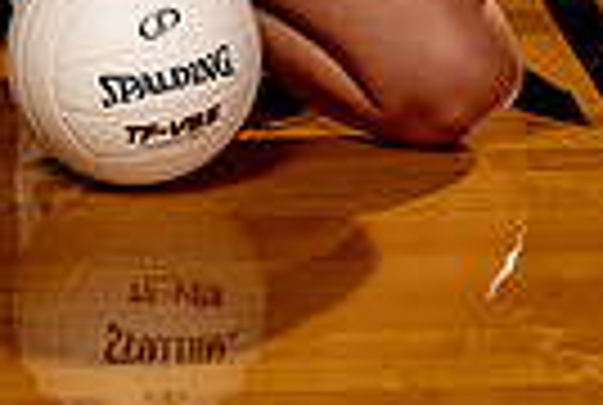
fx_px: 3374
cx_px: 194
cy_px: -567
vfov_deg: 6.5
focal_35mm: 201
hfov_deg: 10.2
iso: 100
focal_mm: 60
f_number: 5.6
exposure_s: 1/250
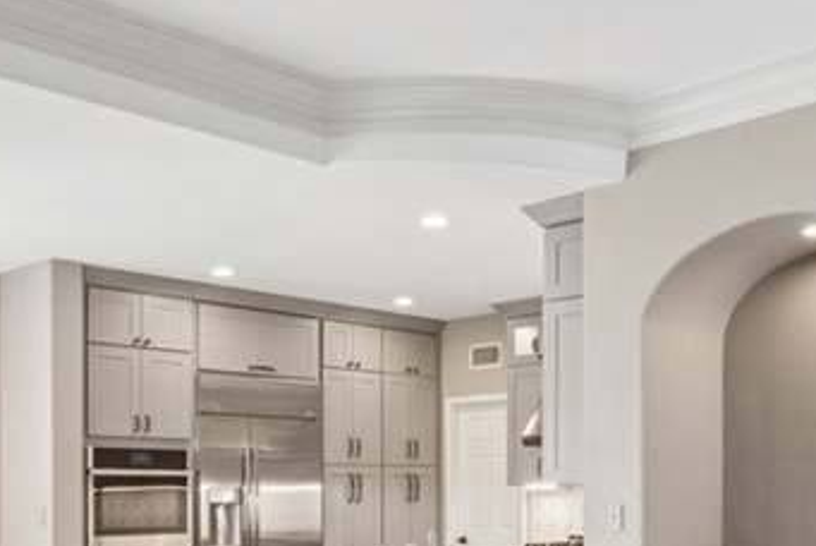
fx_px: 1021
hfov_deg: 43.6
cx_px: 431
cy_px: 499
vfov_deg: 28.7
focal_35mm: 45
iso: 200
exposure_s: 1/12
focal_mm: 10
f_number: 8
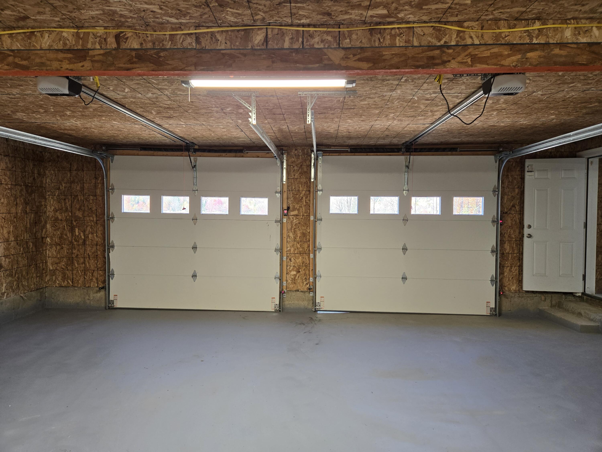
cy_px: 226
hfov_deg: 73.9
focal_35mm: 23
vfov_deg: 58.9
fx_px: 400
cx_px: 301
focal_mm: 5.4
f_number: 1.8
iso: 100
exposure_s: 1/120
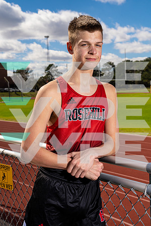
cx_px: 76
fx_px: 333
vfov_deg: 37.5
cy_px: 113
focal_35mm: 53
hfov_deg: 25.5
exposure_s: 1/250
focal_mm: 53
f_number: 8
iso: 100
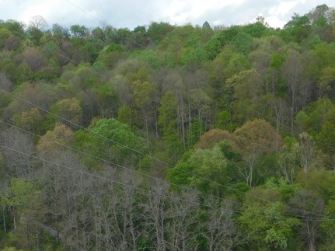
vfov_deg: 13.8
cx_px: -23
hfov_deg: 17.8
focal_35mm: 107
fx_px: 1035
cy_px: 147
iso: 125
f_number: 3.7
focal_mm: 8
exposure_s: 1/640
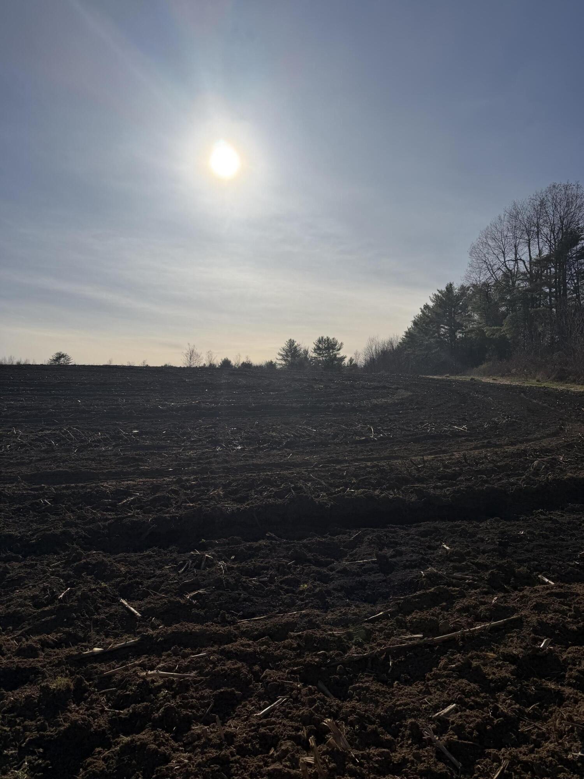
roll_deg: +1.4
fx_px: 540
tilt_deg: +0.7
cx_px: 292
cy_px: 390
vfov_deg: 71.6
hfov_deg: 56.8
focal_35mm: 24
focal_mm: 6.76
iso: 80
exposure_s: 1/22727
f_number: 1.78
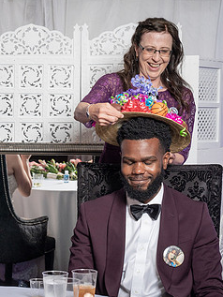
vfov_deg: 19.6
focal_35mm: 100
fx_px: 858
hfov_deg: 14.7
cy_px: 160
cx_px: 27
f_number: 5.6
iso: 1000
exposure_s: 1/200
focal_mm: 51
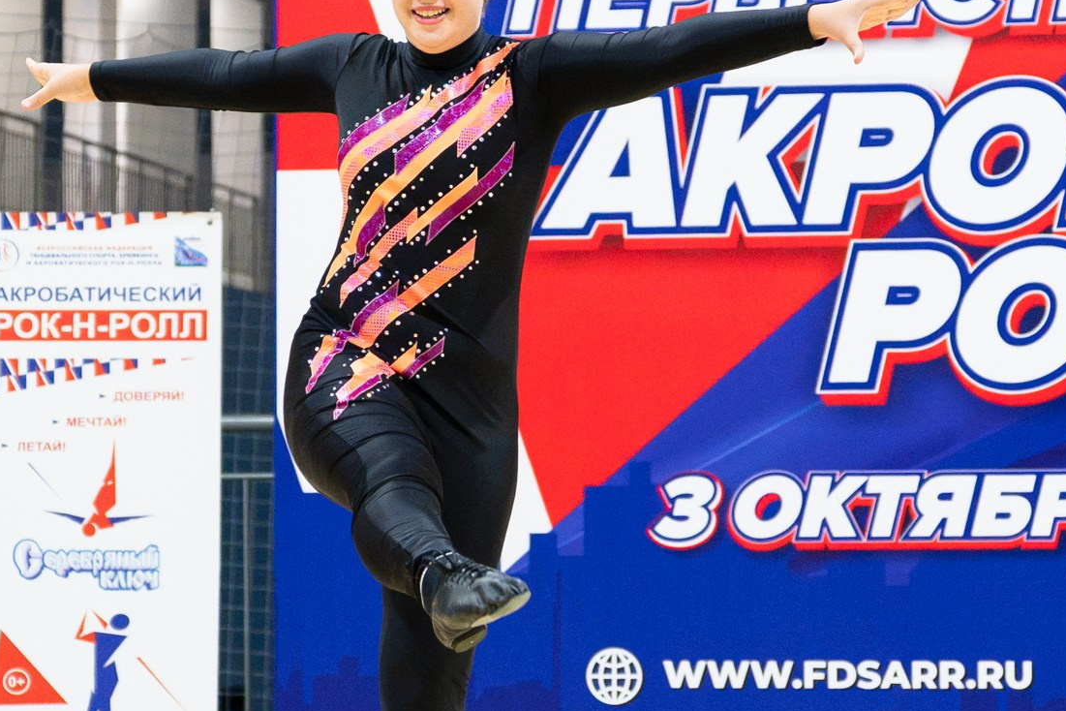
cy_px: 382
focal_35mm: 174
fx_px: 5152
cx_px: 409
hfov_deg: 11.8
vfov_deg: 7.9
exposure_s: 1/640
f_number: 2.8
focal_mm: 43.4
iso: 3200
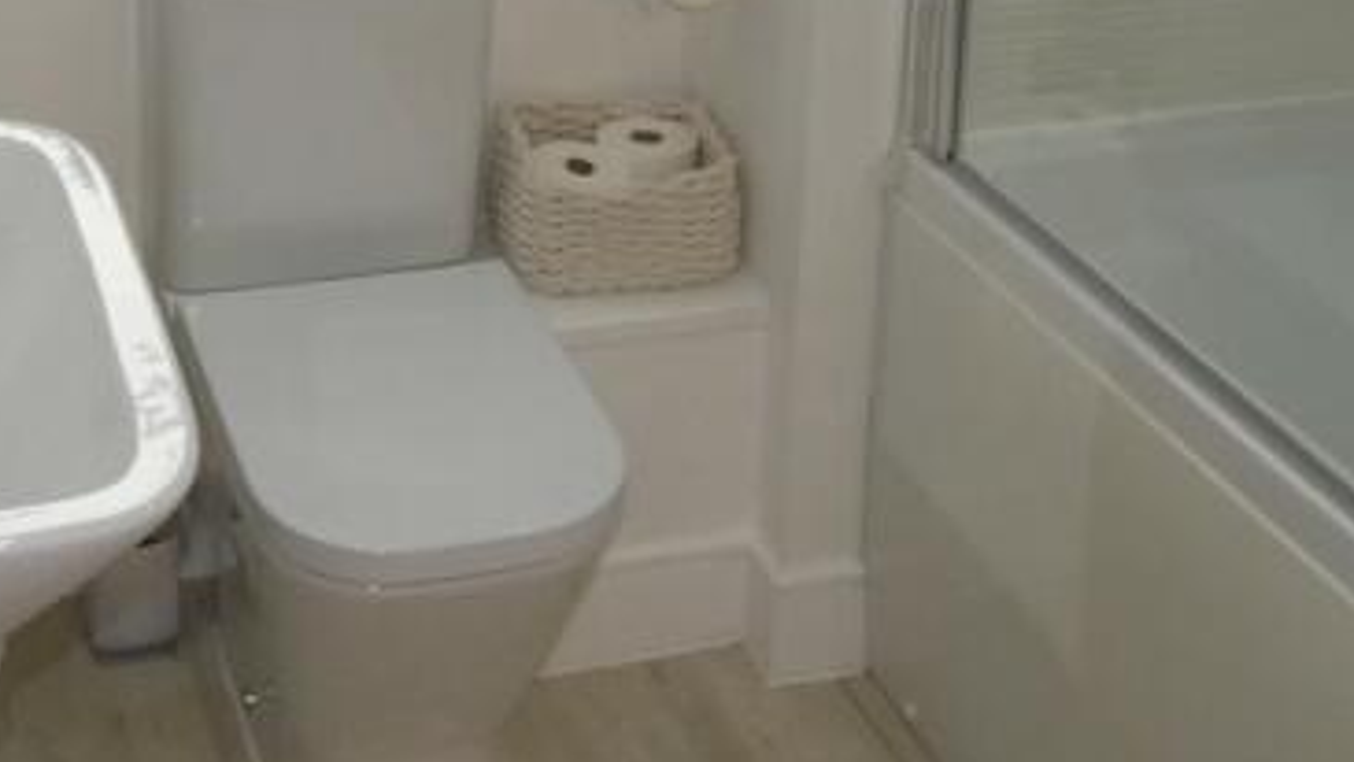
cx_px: 414
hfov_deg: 33.9
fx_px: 2190
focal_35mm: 61
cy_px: -403
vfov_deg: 17.6
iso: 160
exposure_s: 1/60
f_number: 2.8
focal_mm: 3.6
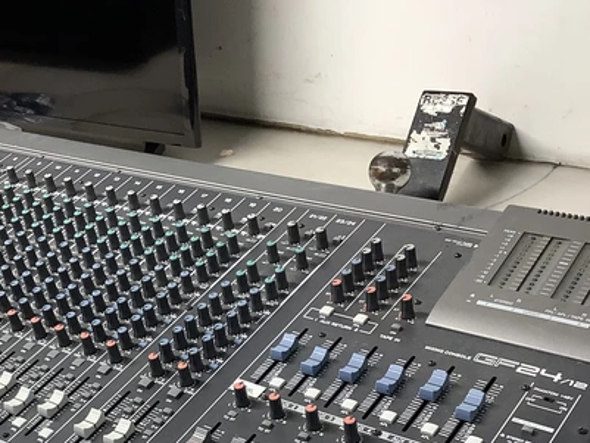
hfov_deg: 32.6
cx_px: 152
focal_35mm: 58
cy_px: 403
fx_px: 989
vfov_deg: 24.5
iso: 80
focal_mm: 3.3
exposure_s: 1/60
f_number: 2.4
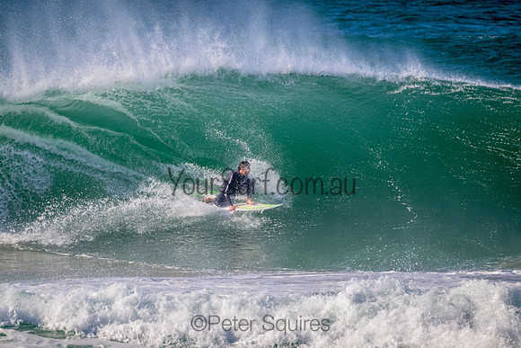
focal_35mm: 800
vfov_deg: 1.7
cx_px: 260
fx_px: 11580
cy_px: 174
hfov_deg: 2.6
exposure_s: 1/2000
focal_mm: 800
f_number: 11
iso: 1800
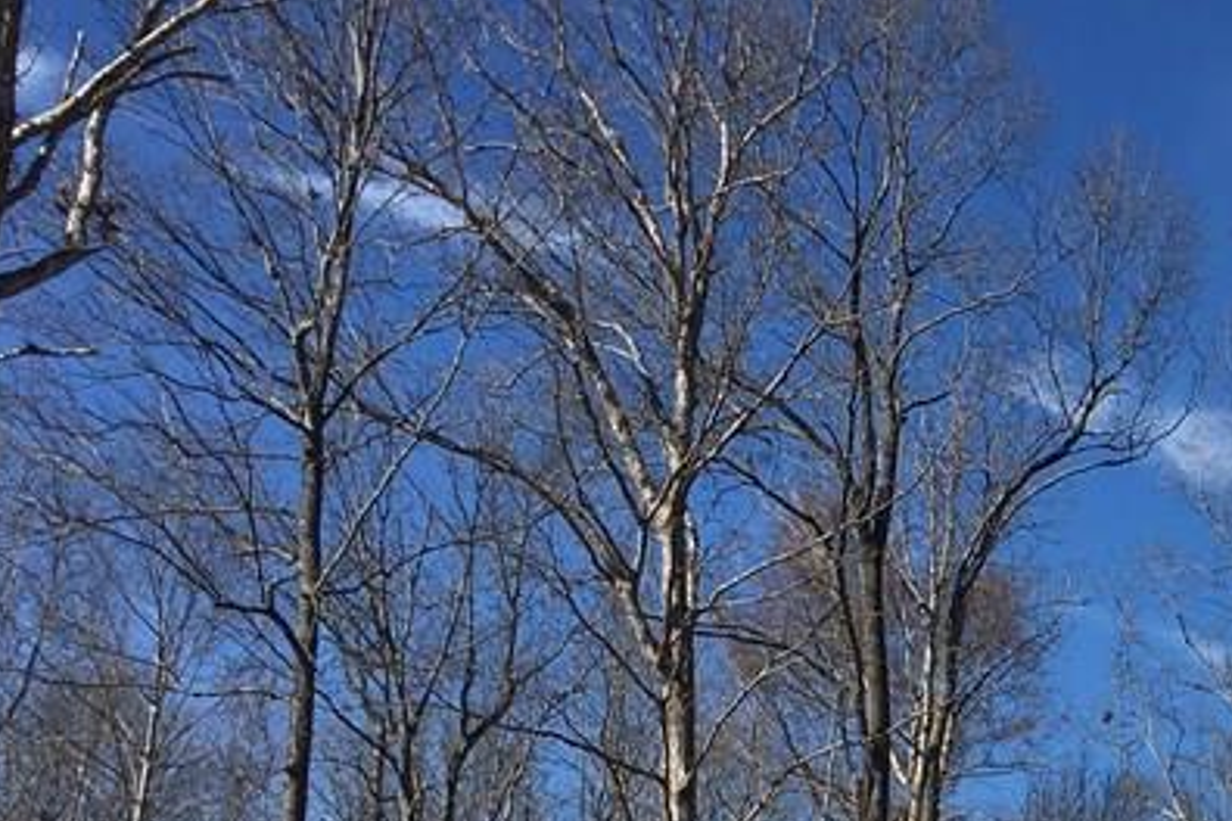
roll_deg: -4.1
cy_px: 893
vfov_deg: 17.0
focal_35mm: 78
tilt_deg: +10.5
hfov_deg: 24.3
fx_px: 2669
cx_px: 1360
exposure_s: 1/2079
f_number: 2.2
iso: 25
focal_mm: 4.15
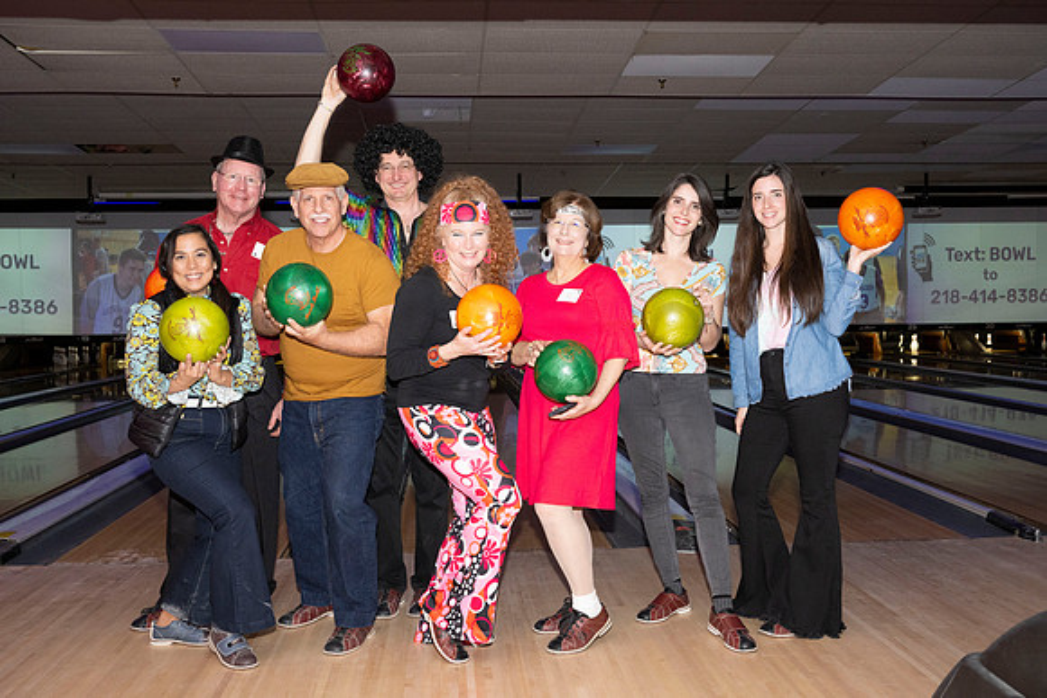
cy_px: 349
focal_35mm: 36
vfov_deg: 36.9
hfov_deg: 53.1
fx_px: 1047
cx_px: 524
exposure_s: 1/100
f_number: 5.6
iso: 1600
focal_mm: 36
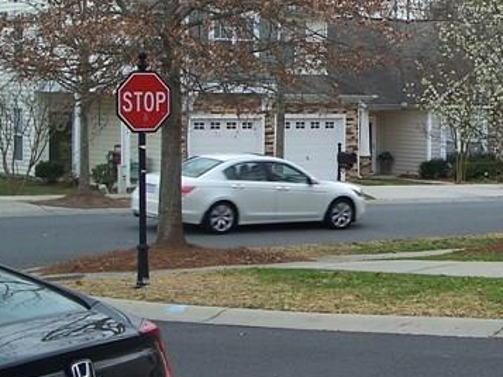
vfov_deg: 14.0
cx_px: 531
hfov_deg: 18.0
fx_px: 1541
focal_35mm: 106
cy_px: 172
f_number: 2.8
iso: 64
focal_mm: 7.8
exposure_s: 1/100
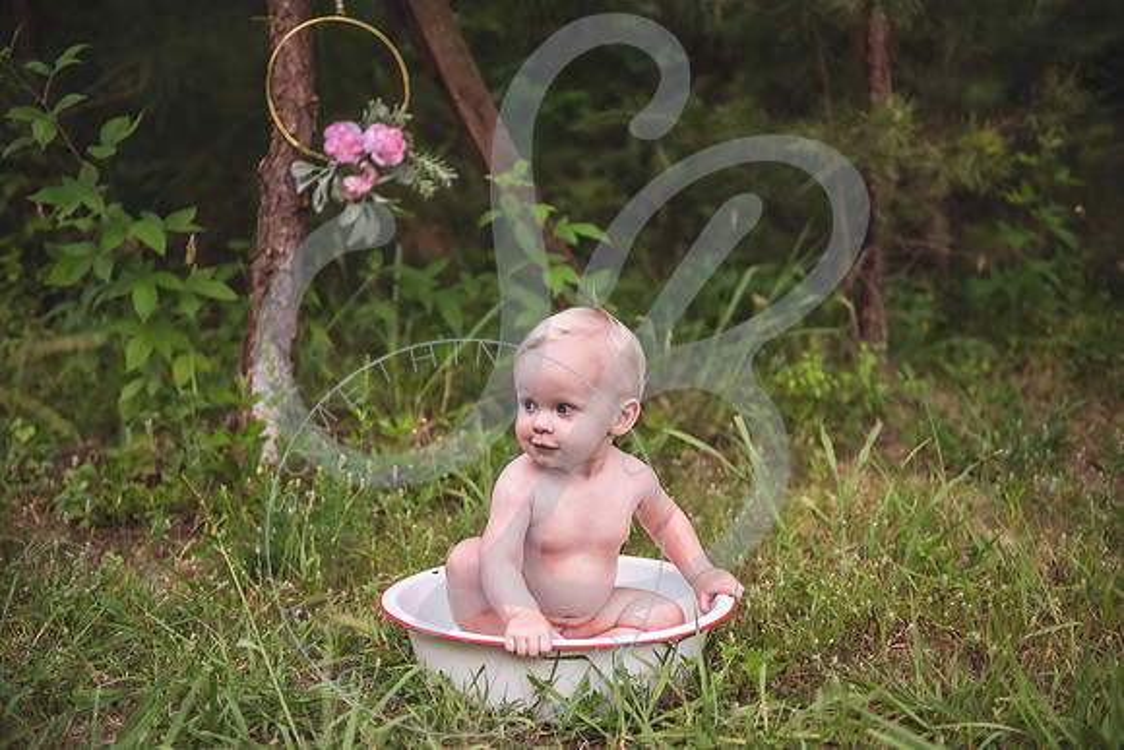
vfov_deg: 27.7
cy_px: 381
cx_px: 571
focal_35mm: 49
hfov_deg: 40.5
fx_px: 1522
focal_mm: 48
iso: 100
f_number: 2.8
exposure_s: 1/320
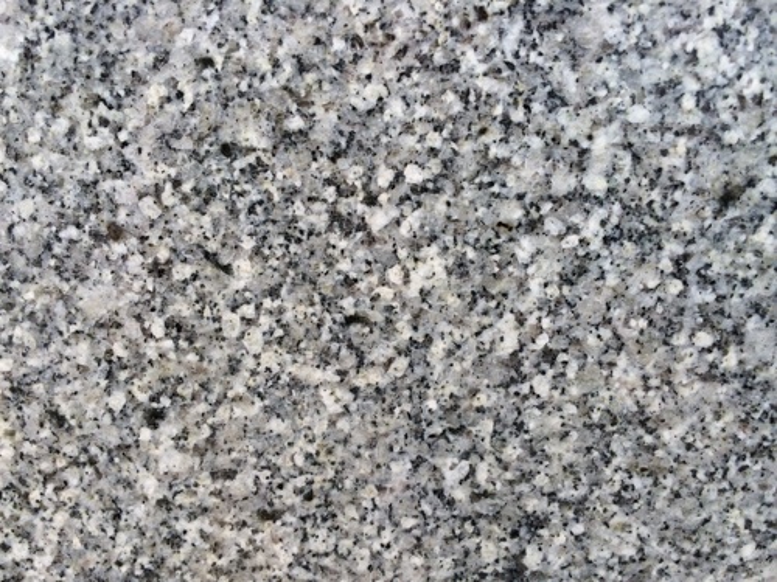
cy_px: 291
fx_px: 673
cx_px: 388
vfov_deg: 46.8
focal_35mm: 30
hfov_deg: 60.0
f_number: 2.2
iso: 32
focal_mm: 4.12
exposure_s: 1/370
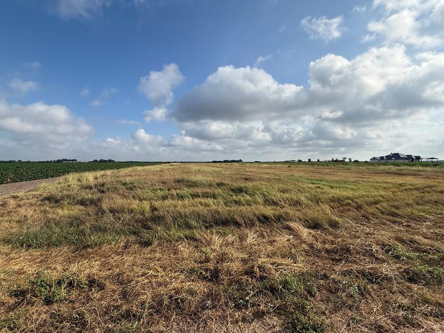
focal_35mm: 15
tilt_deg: -4.3
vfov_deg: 81.7
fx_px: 192
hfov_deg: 98.2
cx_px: 225
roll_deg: +0.3
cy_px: 175
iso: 50
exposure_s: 1/2717
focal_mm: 2.22
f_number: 2.2
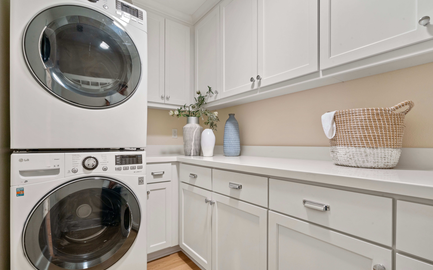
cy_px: 149
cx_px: 218
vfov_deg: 67.8
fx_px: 201
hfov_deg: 94.4
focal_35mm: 17
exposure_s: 1/1.67
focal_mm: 16
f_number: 16
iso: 400
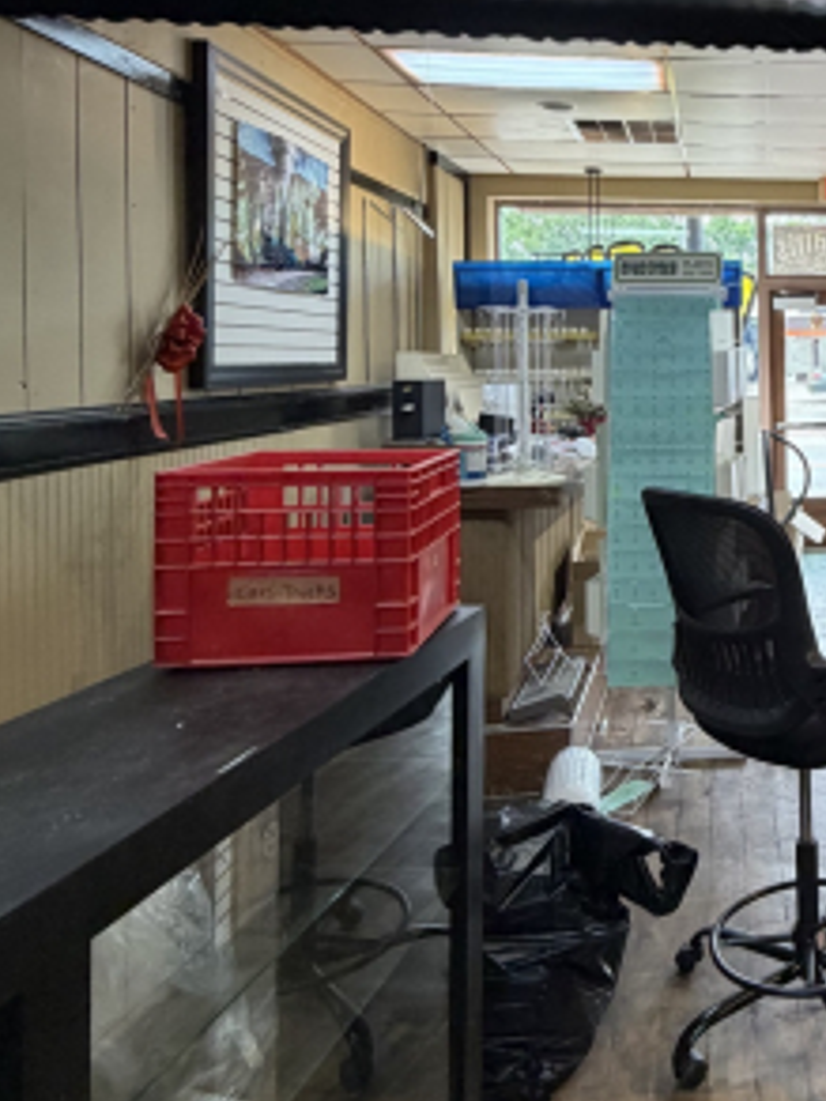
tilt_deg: -0.2
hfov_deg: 37.7
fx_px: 1018
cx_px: 886
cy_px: 375
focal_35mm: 32
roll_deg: +1.0
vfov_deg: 55.7
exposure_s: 1/60
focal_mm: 2.22
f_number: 2.2
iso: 200
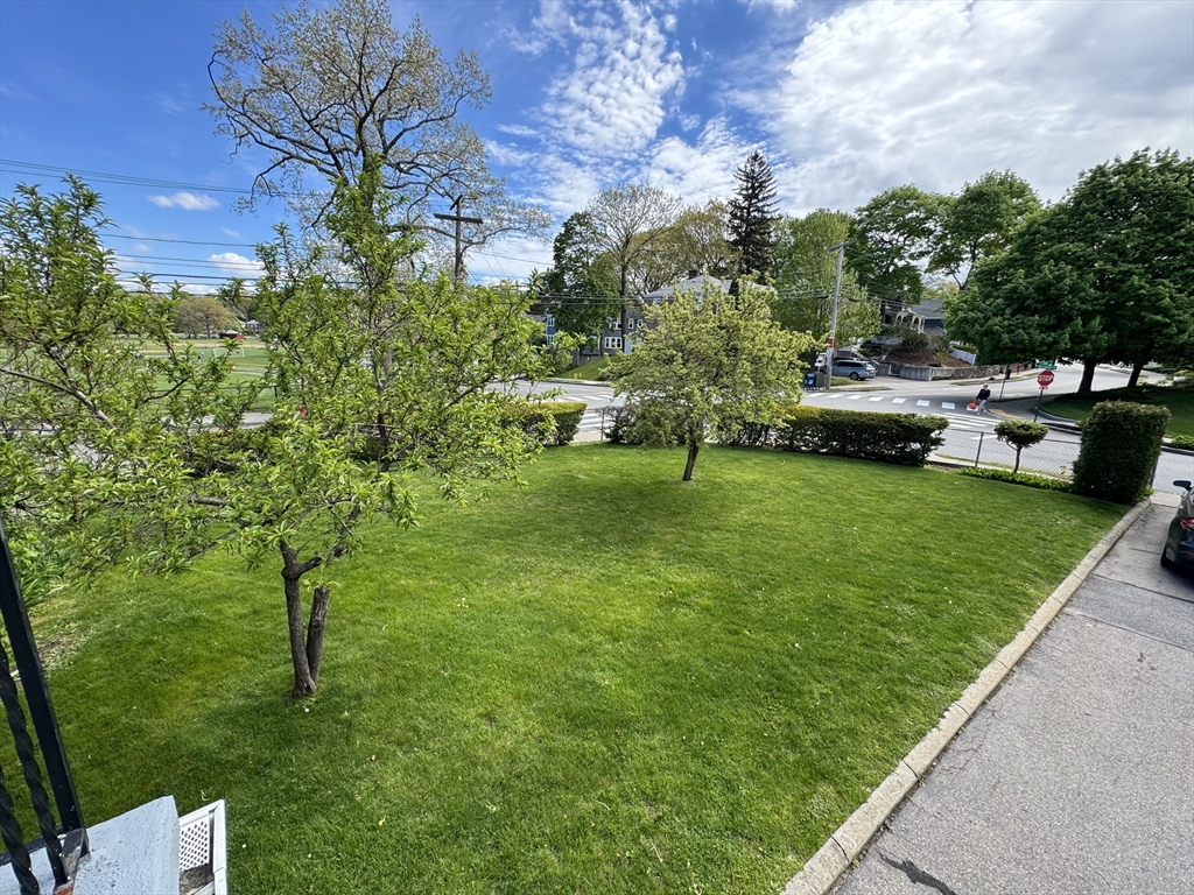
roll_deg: -2.3
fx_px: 483
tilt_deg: -13.1
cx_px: 597
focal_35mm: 14
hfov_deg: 102.1
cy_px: 448
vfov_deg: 85.7
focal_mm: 2.22
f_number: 2.2
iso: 40
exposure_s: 1/405
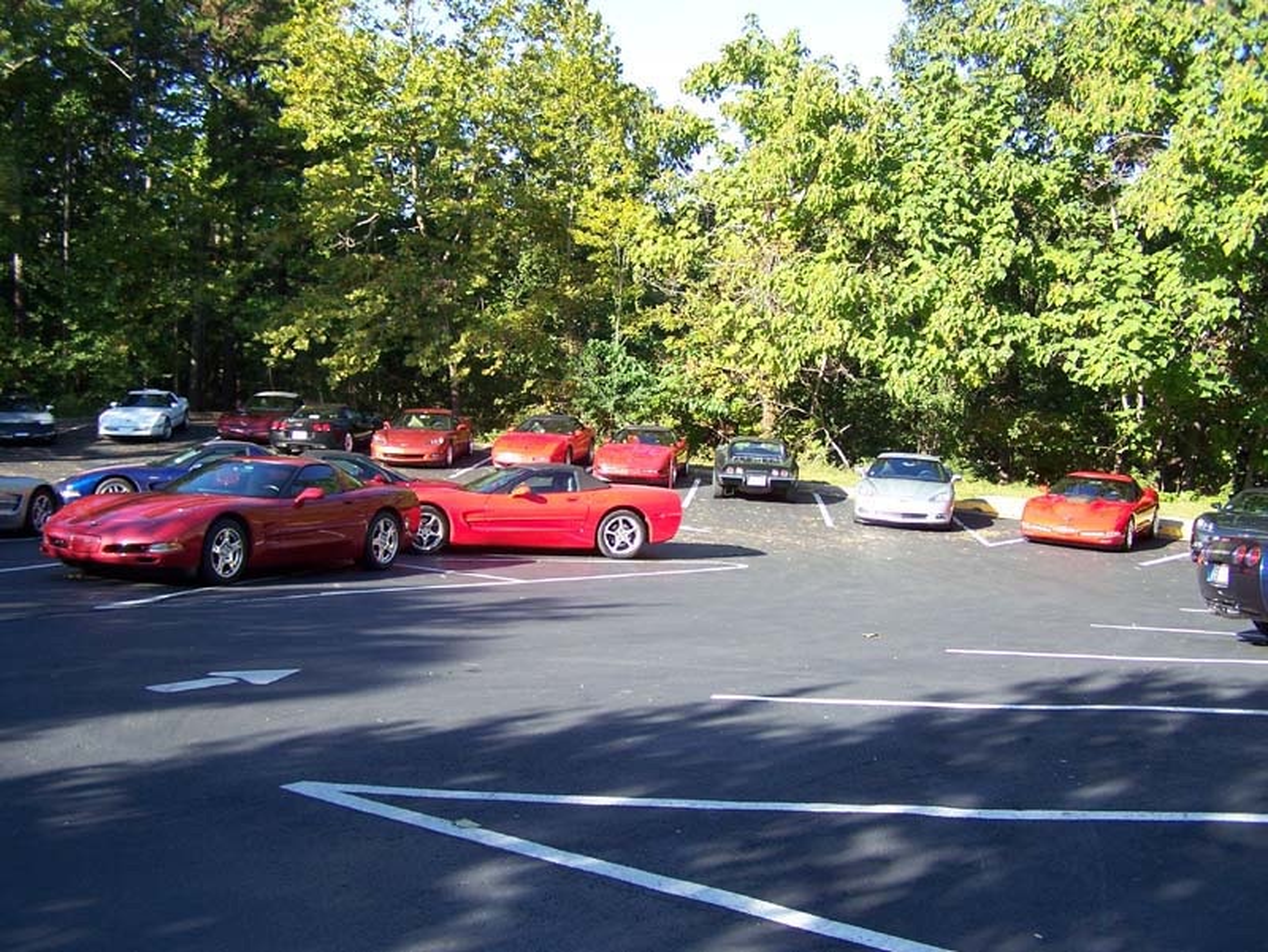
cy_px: 476
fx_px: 1393
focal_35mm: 38
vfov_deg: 37.8
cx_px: 634
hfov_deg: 49.0
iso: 80
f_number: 2.8
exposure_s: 1/320
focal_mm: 6.3
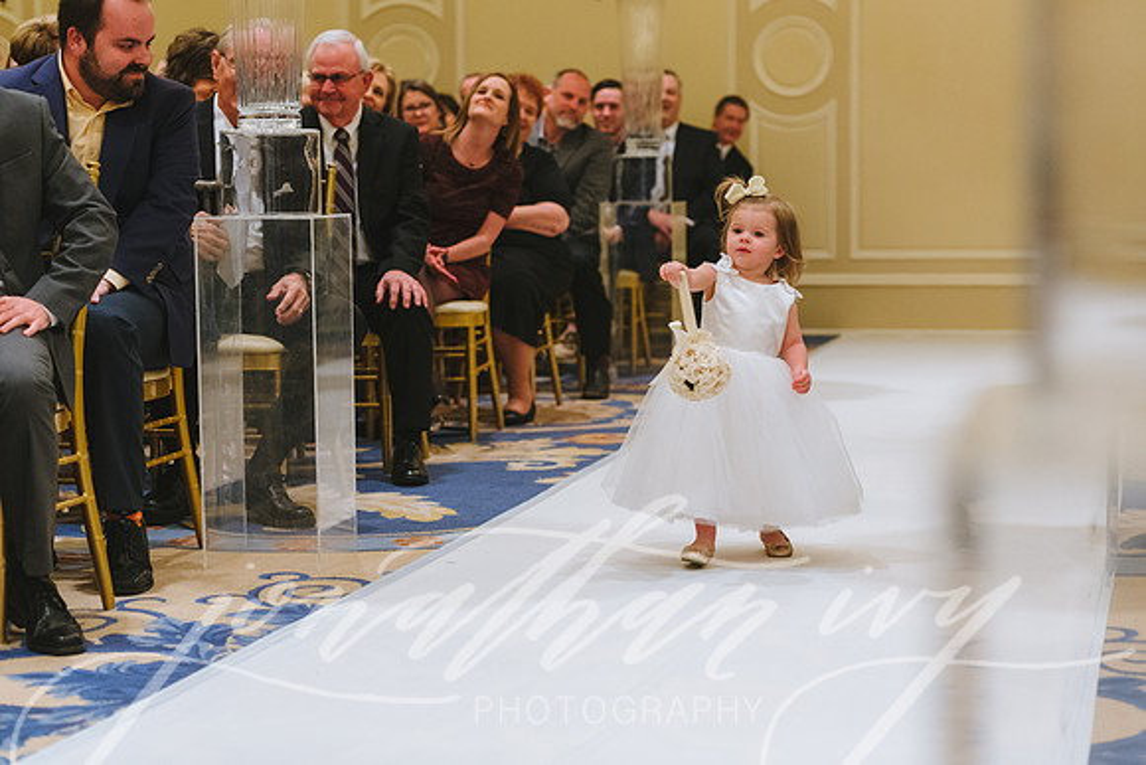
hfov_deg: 27.2
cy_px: 378
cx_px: 579
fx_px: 2368
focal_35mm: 74
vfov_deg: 18.3
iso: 2000
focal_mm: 70
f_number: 3.2
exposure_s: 1/200
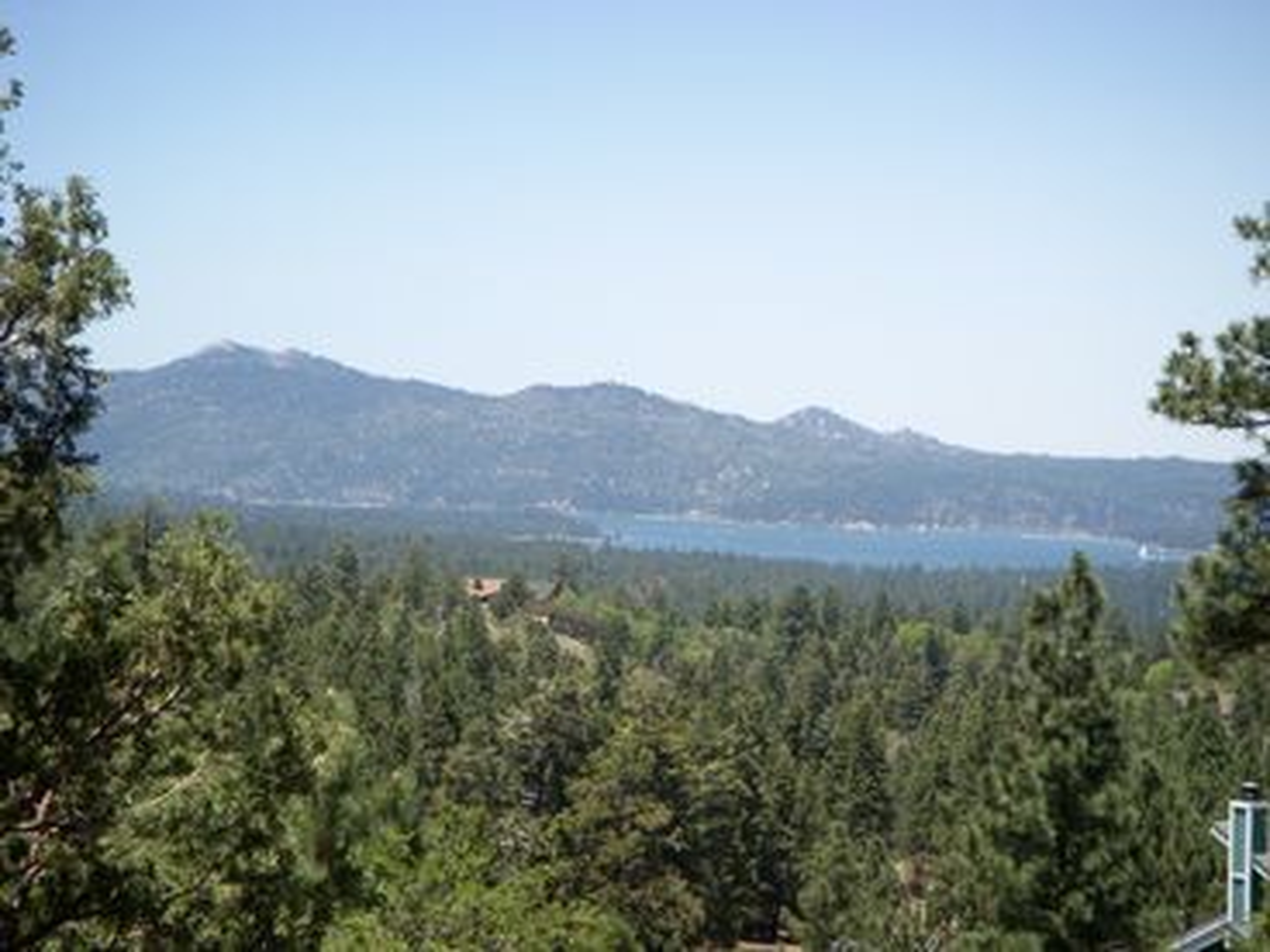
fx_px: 4182
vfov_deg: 13.0
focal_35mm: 114
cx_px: 635
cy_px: 476
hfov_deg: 17.3
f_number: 4.2
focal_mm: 18.9
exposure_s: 1/500
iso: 100
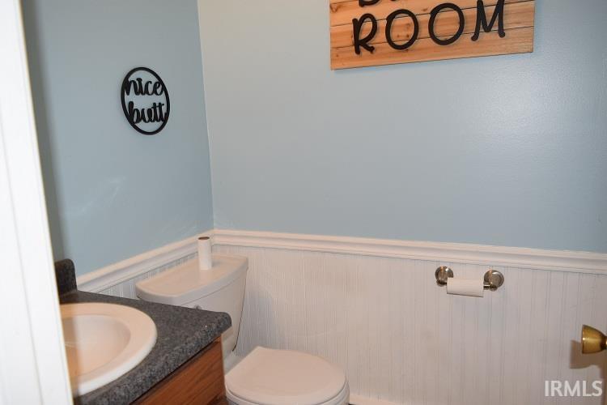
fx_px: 455
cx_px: 304
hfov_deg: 67.4
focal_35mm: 27
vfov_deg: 47.9
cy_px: 202
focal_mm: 18
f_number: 5
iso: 800
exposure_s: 1/100
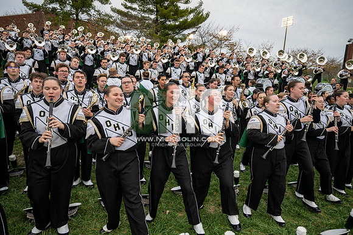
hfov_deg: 73.7
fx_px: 235
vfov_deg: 53.2
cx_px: 176
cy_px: 118
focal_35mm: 24
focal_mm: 24
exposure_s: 1/500
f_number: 2.8
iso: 640
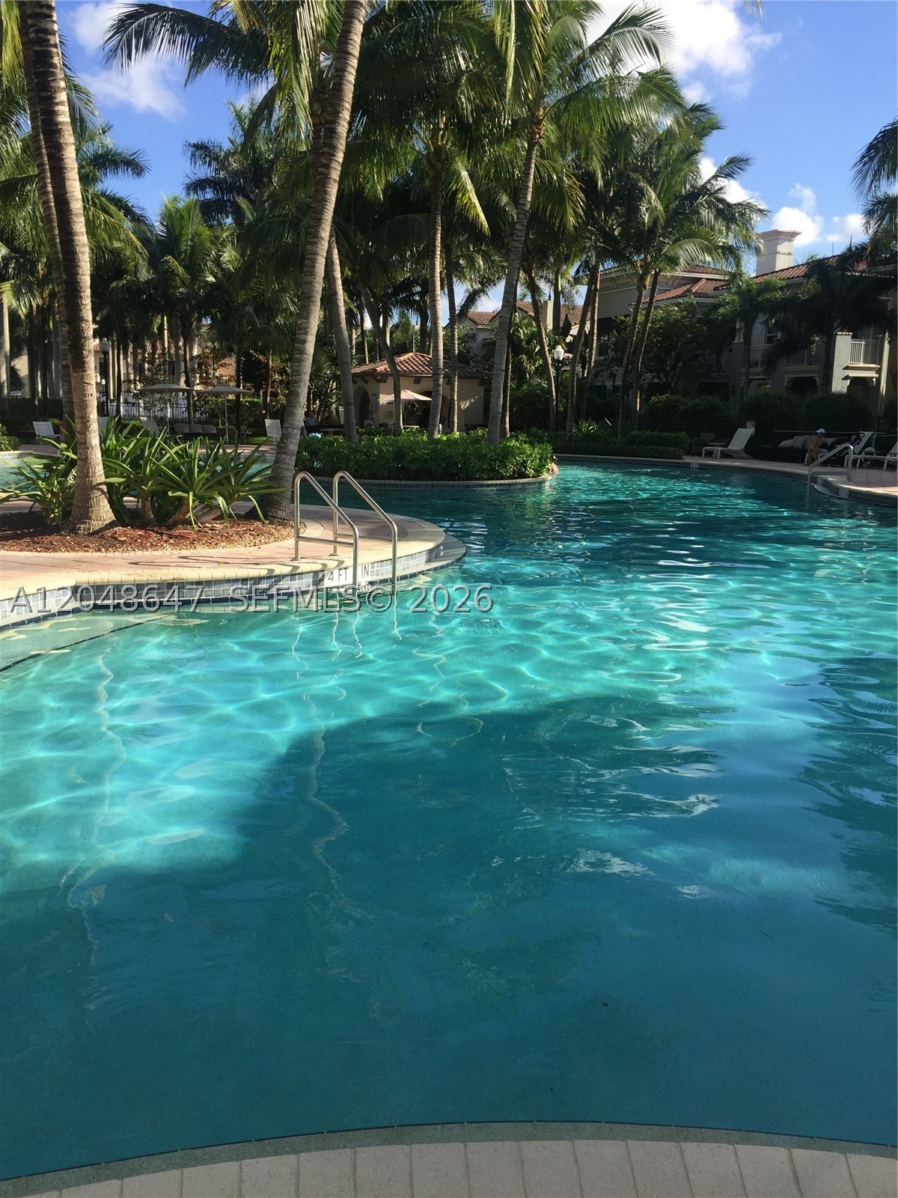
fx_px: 1003
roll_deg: -1.6
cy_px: 599
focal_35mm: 29
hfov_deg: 48.2
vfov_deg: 61.7
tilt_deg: -8.6
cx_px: 449
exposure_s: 1/1163
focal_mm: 4.15
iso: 32
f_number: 2.2
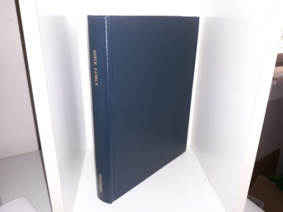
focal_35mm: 28
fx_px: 229
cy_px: 106
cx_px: 142
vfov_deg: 49.7
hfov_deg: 63.4
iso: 50
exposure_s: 1/40
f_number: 1.7
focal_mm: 3.7
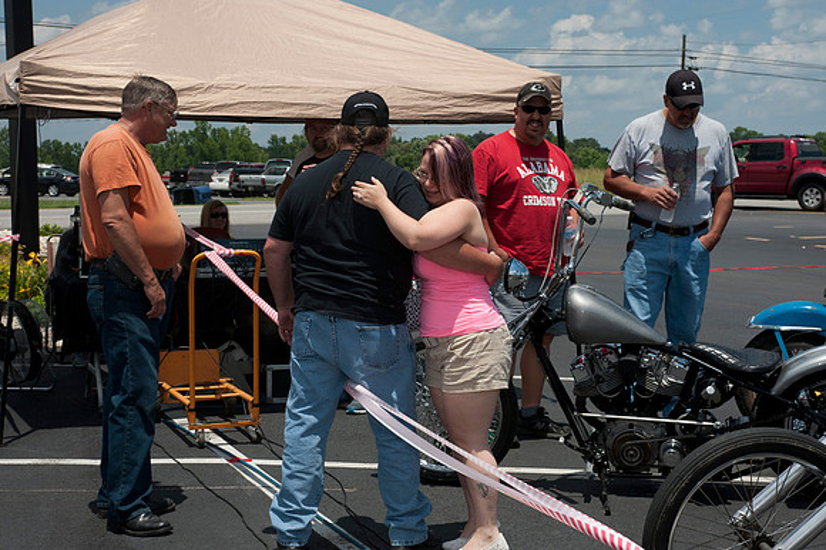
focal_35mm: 70
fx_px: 1605
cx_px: 413
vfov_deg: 19.4
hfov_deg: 28.9
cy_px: 275
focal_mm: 70
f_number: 11
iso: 200
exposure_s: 1/500
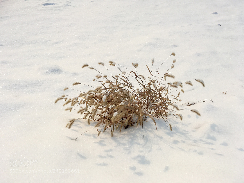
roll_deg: -2.6
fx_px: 204
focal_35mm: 29
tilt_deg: -44.9
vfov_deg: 48.2
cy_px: 92
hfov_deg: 61.7
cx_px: 122
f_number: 2.2
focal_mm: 4.15
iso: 25
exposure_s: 1/3846
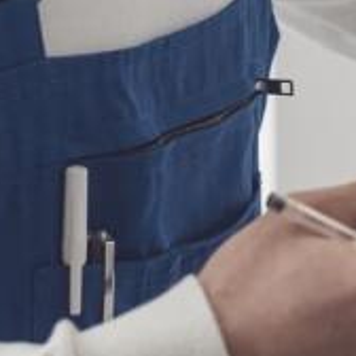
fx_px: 3537
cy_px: -340
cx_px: 576
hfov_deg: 5.7
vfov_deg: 5.6
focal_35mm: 304
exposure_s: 1/100
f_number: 2.8
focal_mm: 50
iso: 250
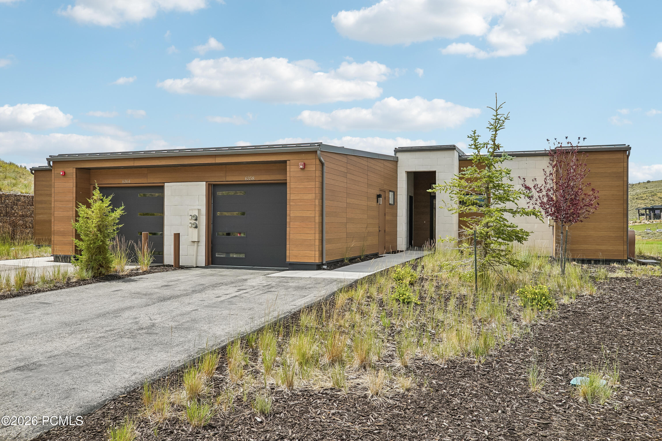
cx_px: 331
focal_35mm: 29
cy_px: 220
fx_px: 533
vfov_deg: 45.0
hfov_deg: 63.7
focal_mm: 29
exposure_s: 1/320
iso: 100
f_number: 8
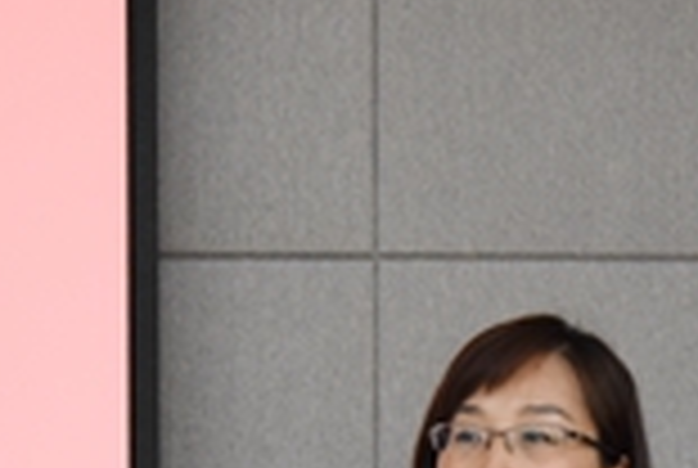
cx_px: 423
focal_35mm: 193
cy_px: 639
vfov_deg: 7.1
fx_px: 3749
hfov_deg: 10.6
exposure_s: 1/125
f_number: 5.6
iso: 3200
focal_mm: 50
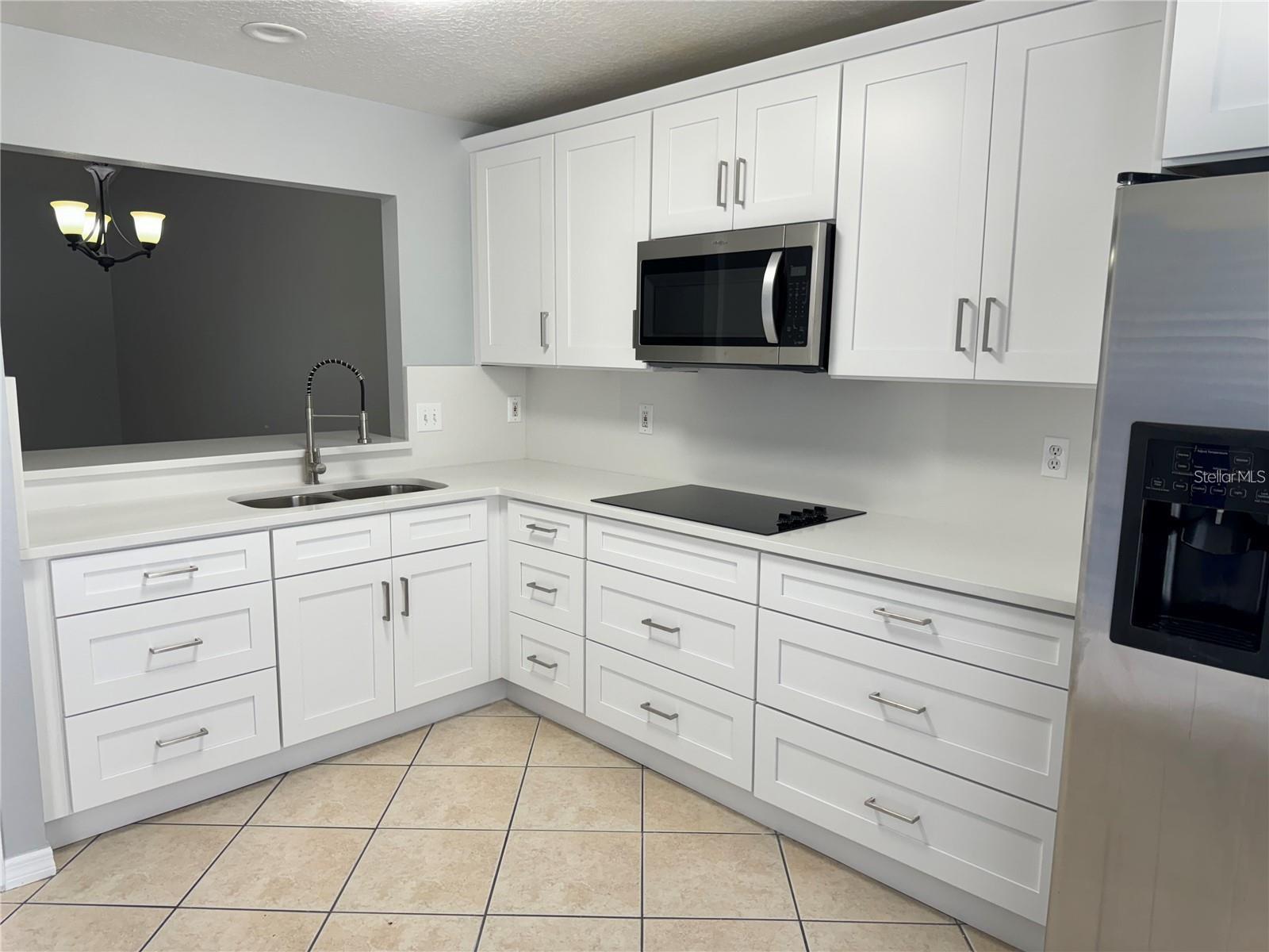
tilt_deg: -9.4
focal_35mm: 24
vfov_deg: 56.8
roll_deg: -1.0
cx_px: 634
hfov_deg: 71.6
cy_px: 476
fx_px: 880
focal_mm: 6.86
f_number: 1.78
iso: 80
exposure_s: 1/120
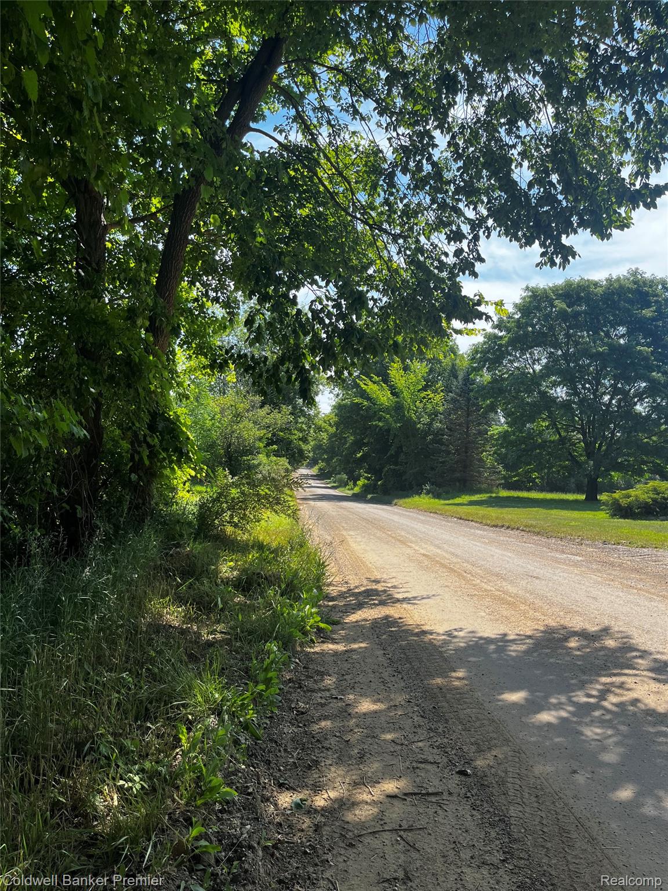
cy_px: 446
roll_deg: +1.5
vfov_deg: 67.3
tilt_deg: +5.1
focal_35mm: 26
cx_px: 334
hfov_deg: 53.1
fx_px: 669
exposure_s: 1/1186
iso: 50
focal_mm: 5.1
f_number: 1.6
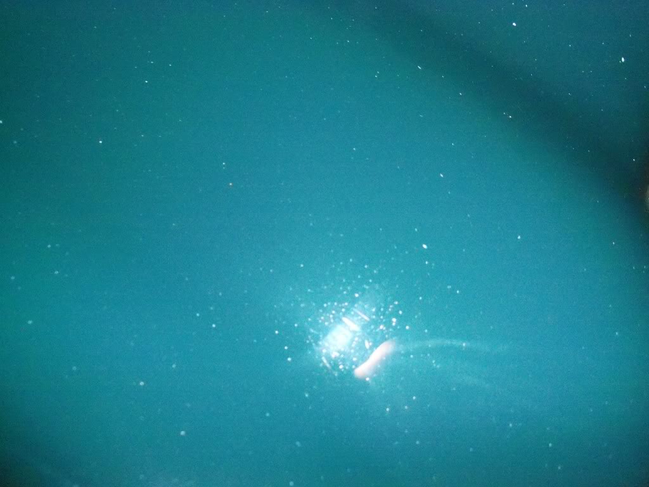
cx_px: 324
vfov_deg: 40.7
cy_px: 244
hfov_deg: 52.6
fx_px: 656
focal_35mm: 35
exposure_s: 1/500
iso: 800
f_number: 3
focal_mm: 6.3
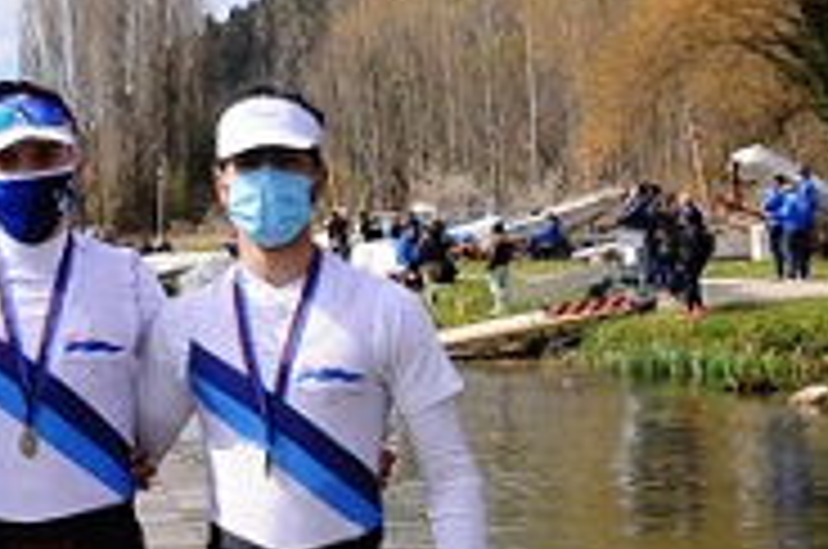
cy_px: 486
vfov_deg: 13.9
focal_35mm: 97
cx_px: -54
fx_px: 2227
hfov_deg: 20.2
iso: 1600
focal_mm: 22
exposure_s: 1/3200
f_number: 9
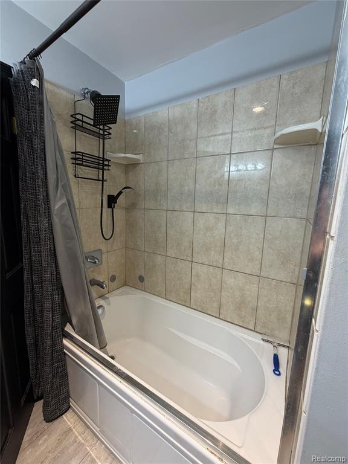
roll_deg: -1.9
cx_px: 174
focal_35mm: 14
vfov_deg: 102.1
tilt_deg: -9.2
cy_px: 232
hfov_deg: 85.7
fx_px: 188
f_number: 2.2
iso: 200
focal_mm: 2.22
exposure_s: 1/60
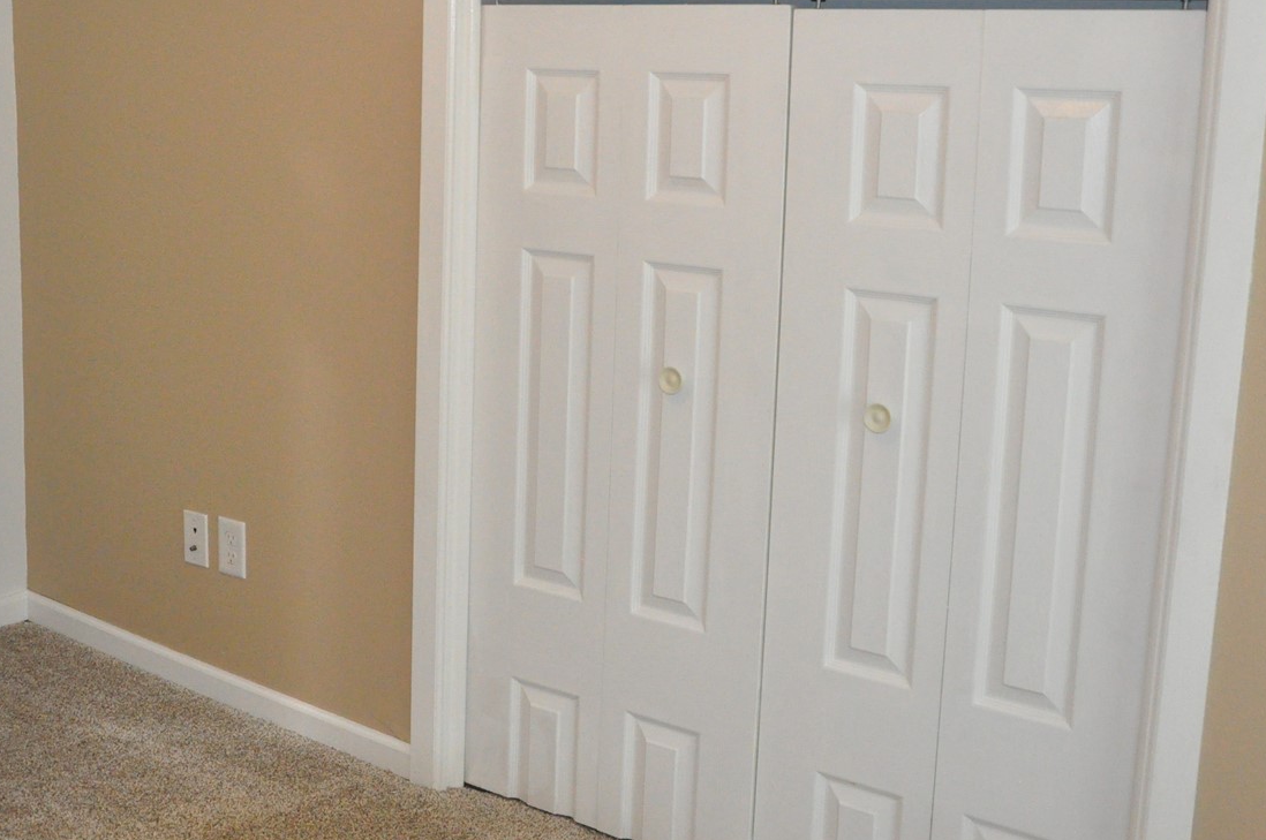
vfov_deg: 27.4
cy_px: 279
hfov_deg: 39.8
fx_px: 1713
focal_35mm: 49
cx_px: 376
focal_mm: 21
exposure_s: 1/80
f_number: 5.6
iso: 3200
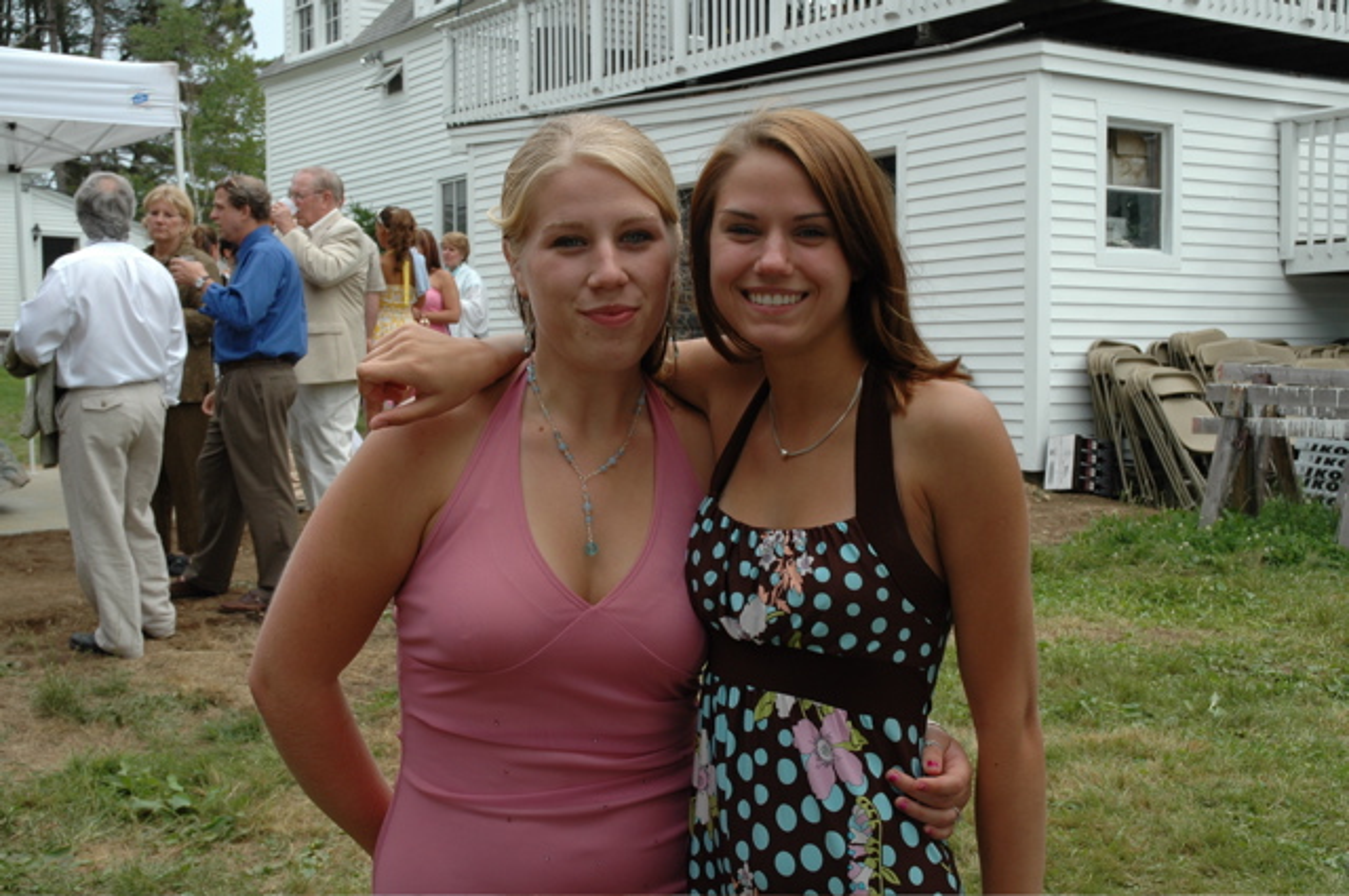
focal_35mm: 44
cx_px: 674
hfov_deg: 45.0
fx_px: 1628
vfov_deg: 30.8
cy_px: 448
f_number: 8
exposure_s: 1/250
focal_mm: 29
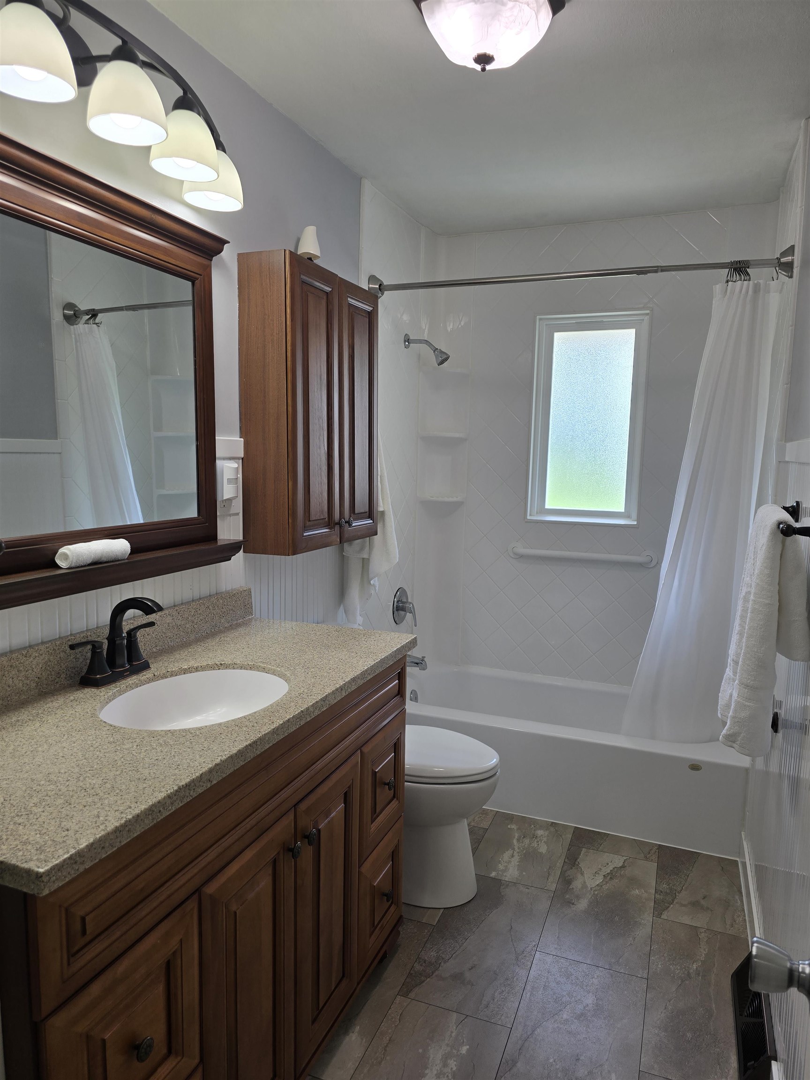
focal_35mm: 23
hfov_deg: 58.9
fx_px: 718
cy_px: 540
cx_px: 405
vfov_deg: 73.9
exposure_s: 1/120
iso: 32
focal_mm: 6.3
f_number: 1.7
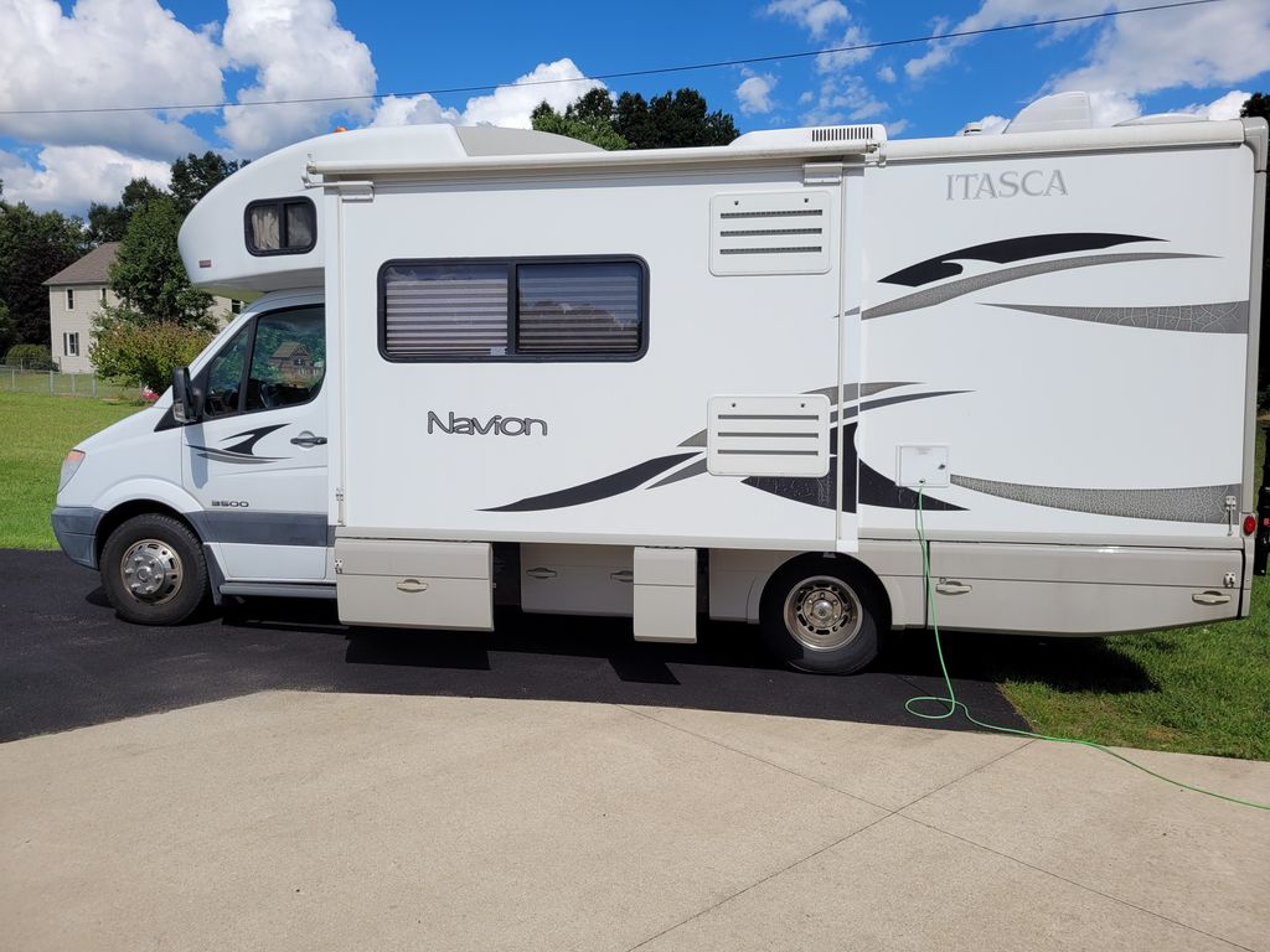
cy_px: 476
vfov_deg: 53.1
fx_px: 954
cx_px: 635
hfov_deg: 67.3
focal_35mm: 26
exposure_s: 1/3687
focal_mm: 5.4
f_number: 1.8
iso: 40
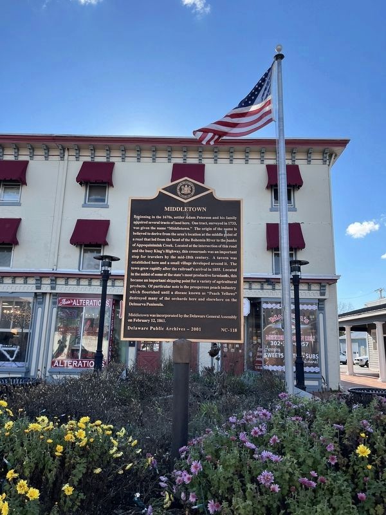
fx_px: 387
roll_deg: -2.6
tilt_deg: +10.8
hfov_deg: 53.1
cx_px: 193
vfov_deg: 67.3
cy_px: 258
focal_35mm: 26
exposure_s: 1/1695
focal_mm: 5.1
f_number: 1.6
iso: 50
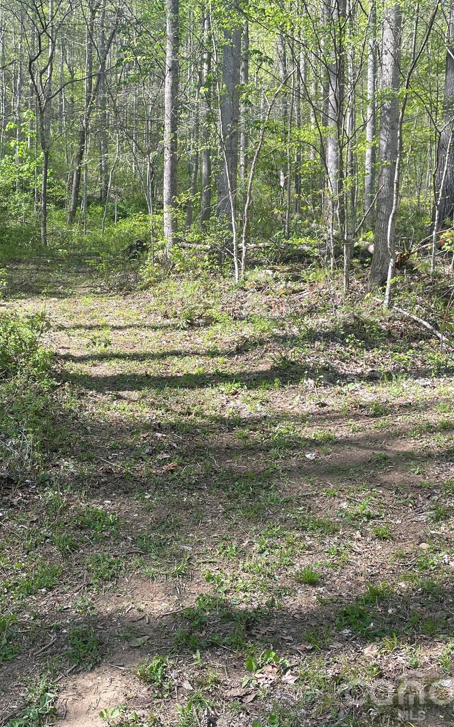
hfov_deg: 34.1
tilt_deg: +1.4
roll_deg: -0.1
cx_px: 143
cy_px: 362
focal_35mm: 37
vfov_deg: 52.8
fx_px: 733
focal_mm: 4.2
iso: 32
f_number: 1.6
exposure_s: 1/513
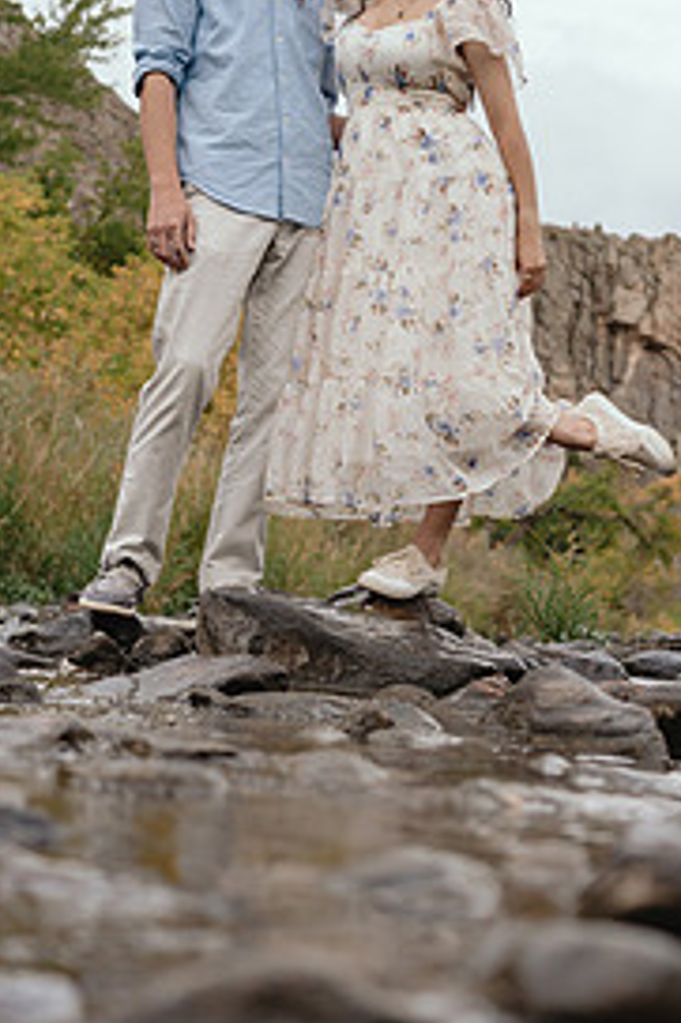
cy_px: 436
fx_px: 1648
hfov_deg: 23.2
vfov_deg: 34.4
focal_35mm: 58
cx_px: 455
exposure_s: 1/250
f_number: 2.8
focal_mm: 35
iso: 250
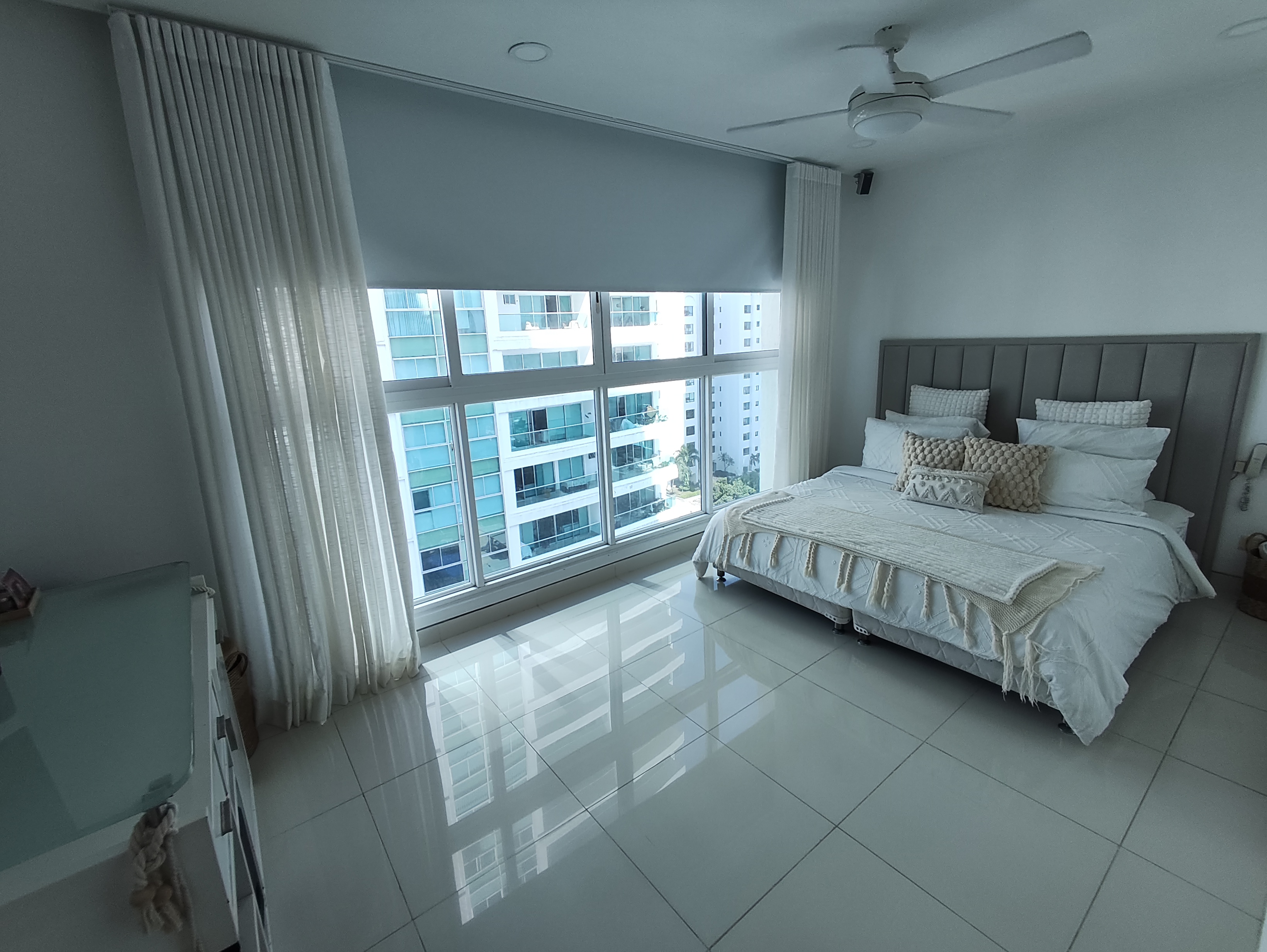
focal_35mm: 15
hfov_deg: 98.1
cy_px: 476
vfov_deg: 81.8
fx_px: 549
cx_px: 634
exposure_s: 1/354
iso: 50
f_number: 2.2
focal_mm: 1.65
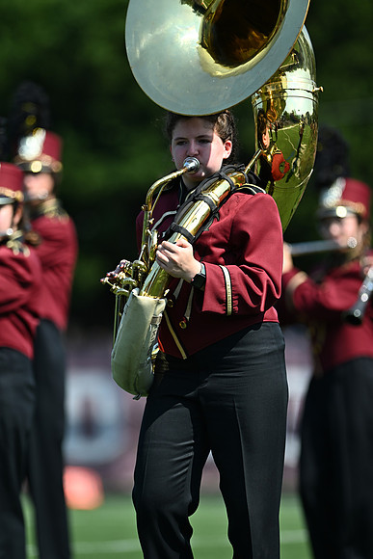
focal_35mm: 300
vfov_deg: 6.9
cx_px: 186
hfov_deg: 4.6
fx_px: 4659
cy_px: 280
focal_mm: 300
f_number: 2.8
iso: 180
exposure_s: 1/2500
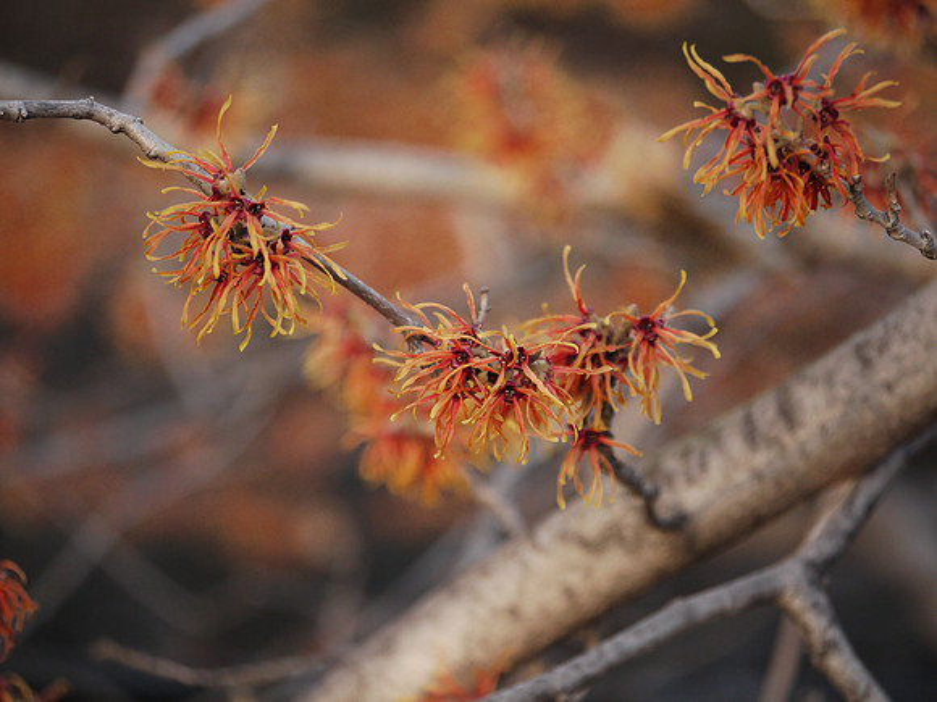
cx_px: 468
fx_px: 5414
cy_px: 351
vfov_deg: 7.4
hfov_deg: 9.9
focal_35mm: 200
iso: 400
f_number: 4
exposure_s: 1/400
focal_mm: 100
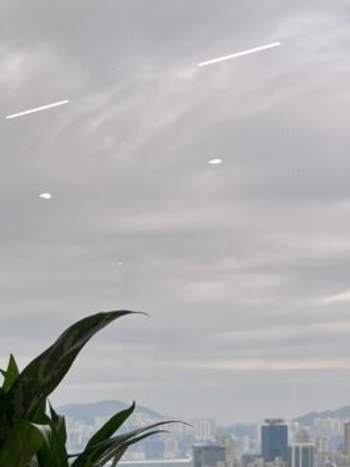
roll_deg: +1.7
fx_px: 1012
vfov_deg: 24.4
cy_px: 504
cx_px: -14
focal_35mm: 75
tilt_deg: -4.6
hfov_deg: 19.0
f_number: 1.6
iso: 32
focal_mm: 4.2
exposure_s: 1/100
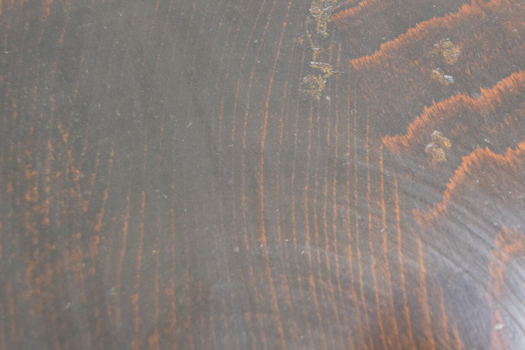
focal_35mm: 58
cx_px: 395
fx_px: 846
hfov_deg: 33.8
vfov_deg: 23.2
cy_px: 106
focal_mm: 24
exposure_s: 1/100
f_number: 4.5
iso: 1600
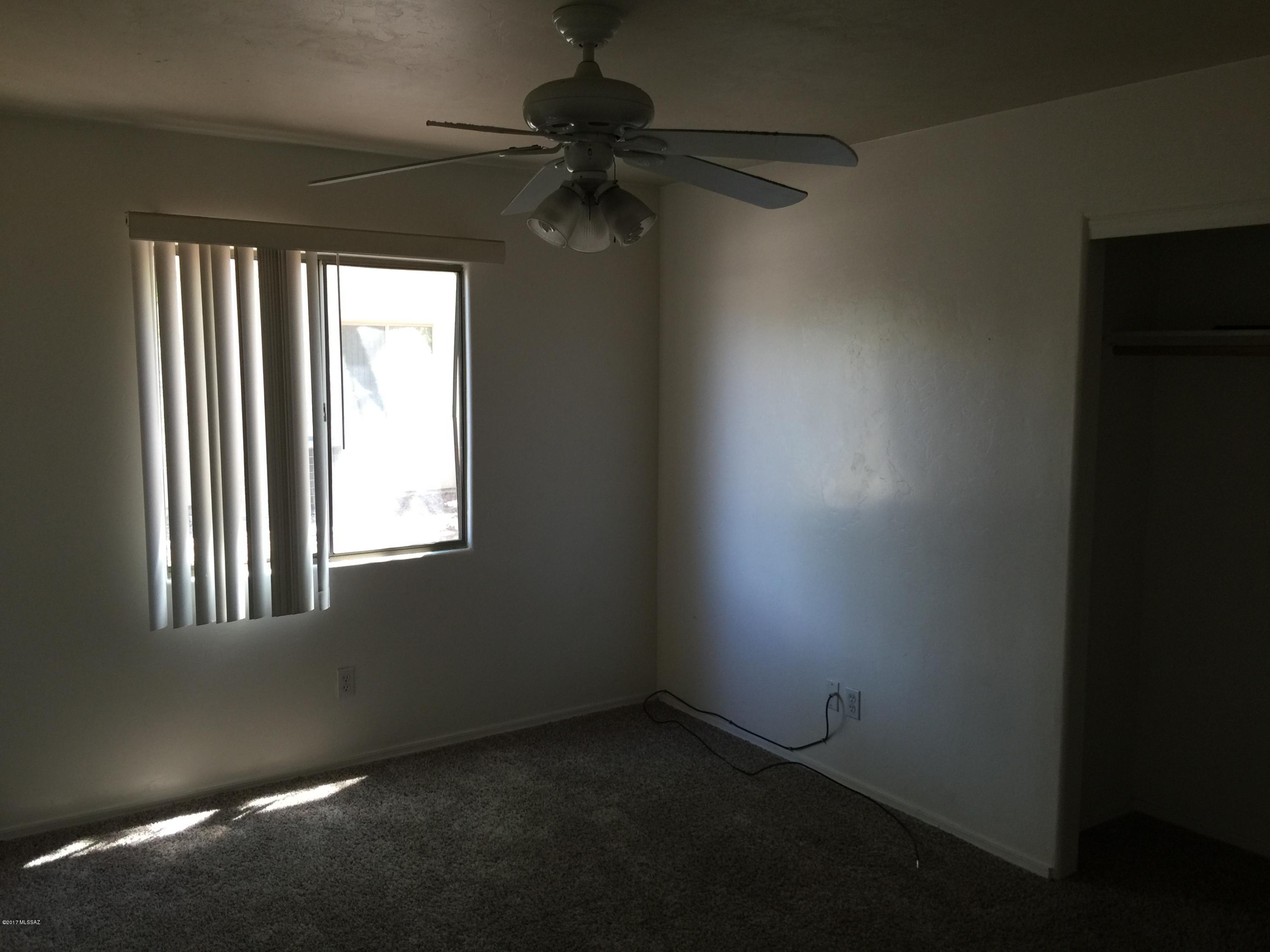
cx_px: 635
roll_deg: -0.1
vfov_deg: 48.2
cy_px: 476
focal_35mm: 29
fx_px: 1064
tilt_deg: -7.6
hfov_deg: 61.7
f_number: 2.2
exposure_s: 1/15
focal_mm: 4.15
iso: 32
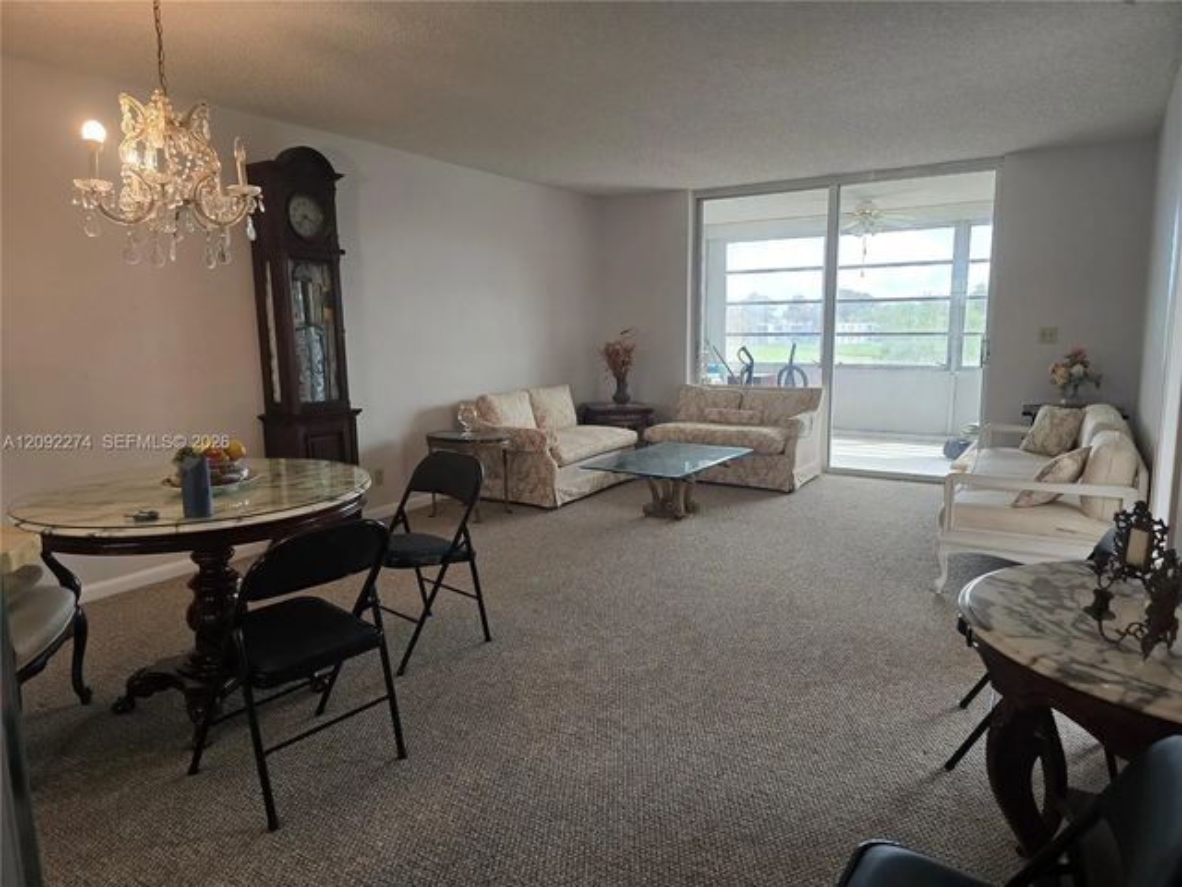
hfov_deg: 73.9
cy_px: 444
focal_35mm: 23
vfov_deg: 58.9
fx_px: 785
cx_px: 591
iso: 200
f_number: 1.7
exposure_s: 1/120
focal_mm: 6.3
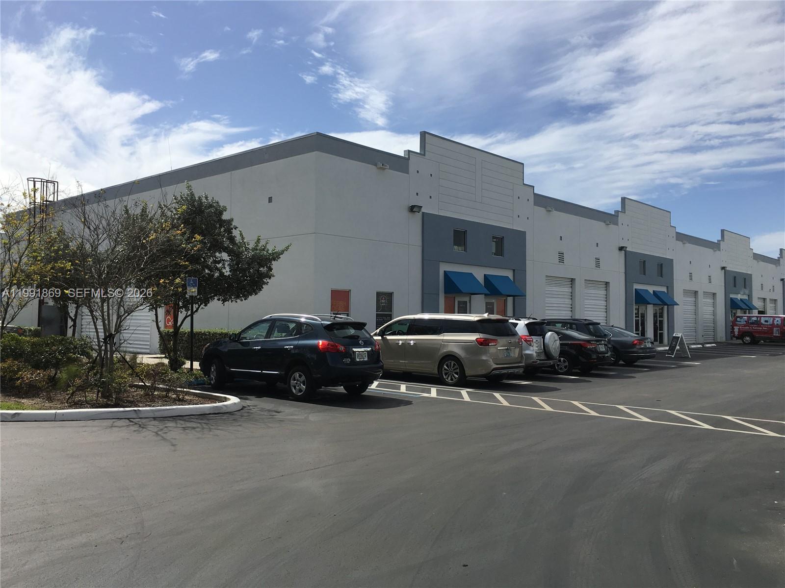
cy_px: 294
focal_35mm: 29
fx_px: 658
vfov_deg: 48.2
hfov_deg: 61.7
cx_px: 392
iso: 25
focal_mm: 4.15
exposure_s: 1/2404
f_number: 2.2
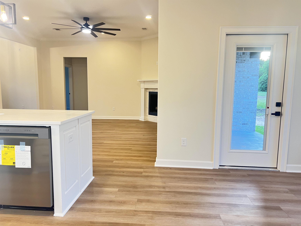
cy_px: 113
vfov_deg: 53.1
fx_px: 226
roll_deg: -0.7
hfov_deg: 67.3
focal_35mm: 26
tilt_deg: -6.9
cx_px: 150
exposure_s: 1/60
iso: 100
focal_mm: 5.7
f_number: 1.5
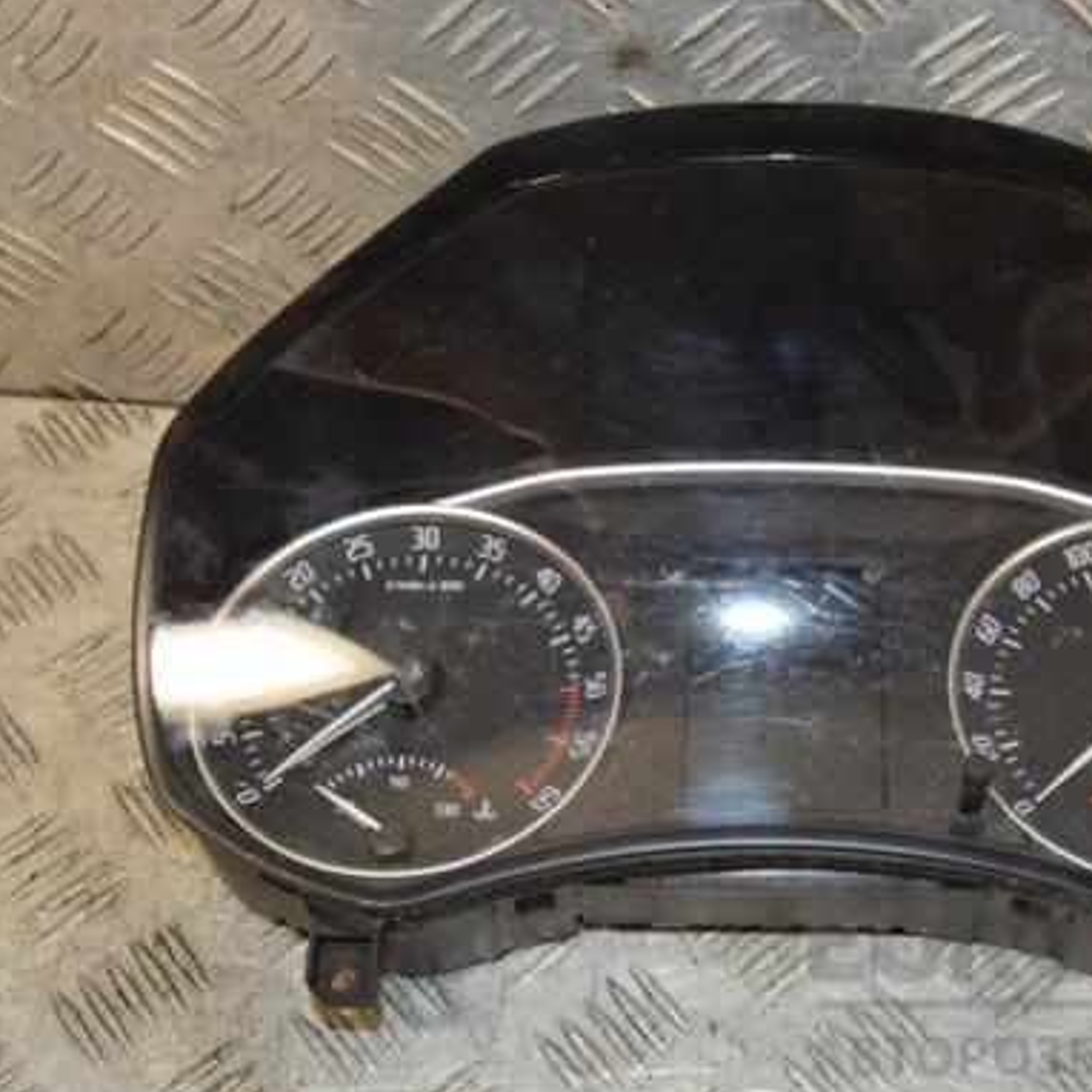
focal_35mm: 56
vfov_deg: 30.6
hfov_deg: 30.3
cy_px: 557
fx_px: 1999
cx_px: 755
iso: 800
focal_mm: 28
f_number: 9
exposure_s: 1/200
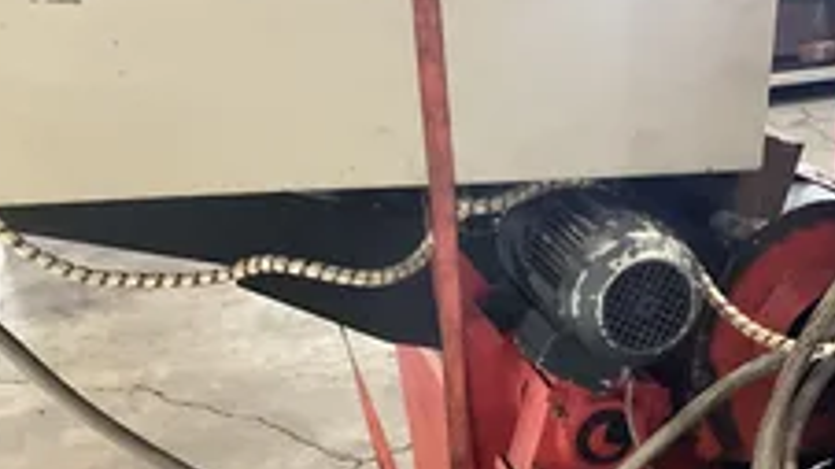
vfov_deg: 20.7
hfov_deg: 35.9
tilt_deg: -29.0
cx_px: 680
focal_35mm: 56
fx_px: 1240
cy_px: 469
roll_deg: +0.3
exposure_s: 1/30
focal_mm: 3
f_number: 1.8
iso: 500
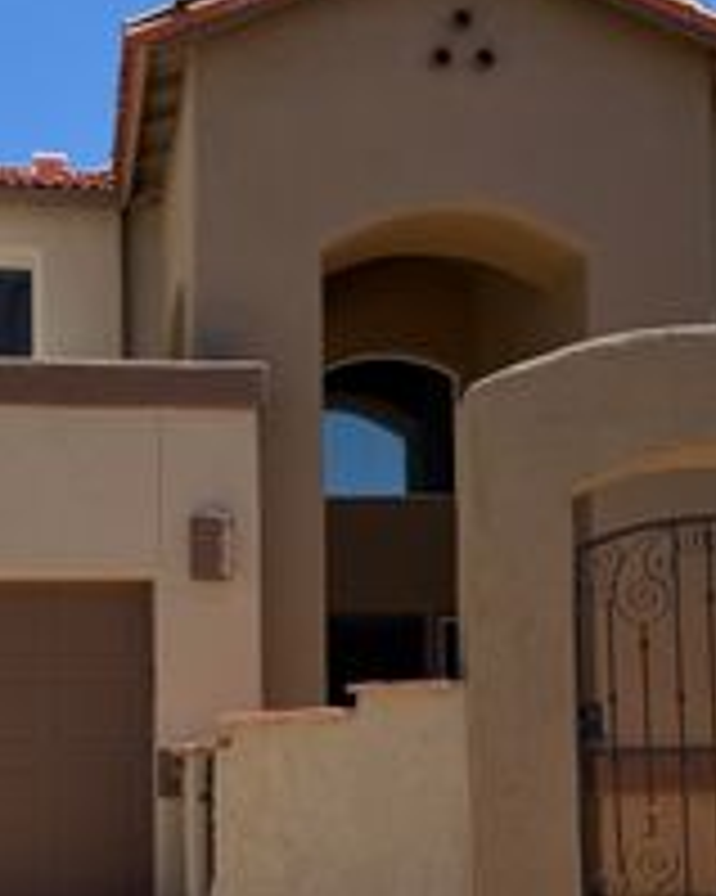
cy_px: 669
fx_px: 1564
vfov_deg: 31.4
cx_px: 221
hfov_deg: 25.6
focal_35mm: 59
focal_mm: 6.76
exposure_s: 1/4673
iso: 80
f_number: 1.78
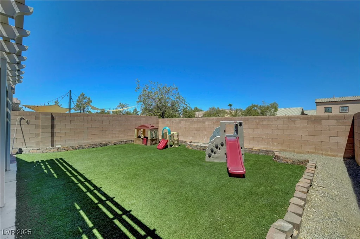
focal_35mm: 16
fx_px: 155
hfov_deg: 98.6
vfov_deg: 75.3
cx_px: 180
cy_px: 120
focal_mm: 15.5
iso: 400
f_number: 9
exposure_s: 1/400
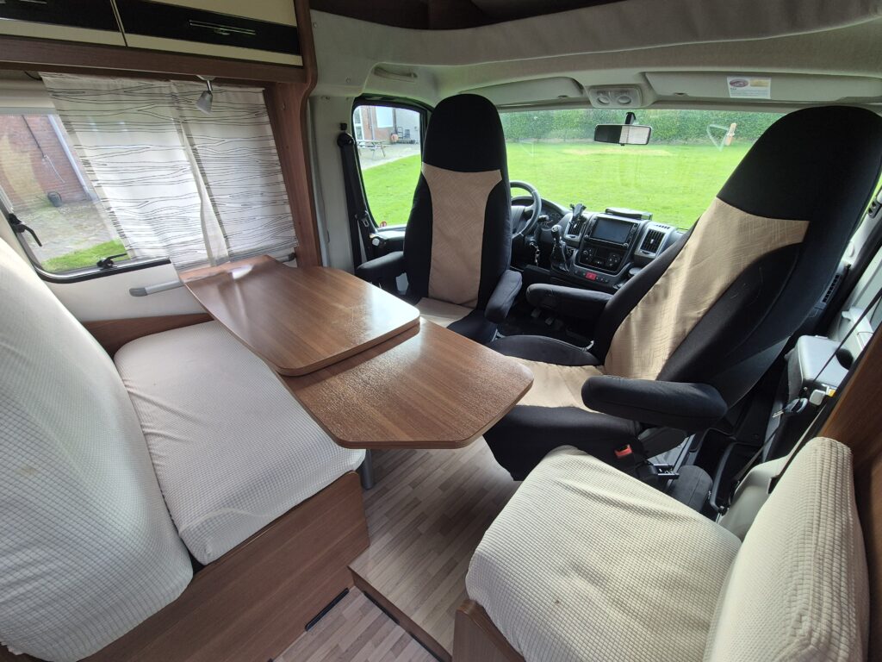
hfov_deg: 106.2
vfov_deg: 89.9
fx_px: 331
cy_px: 331
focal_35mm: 13
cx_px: 441
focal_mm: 2.2
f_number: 2.2
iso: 50
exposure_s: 1/113
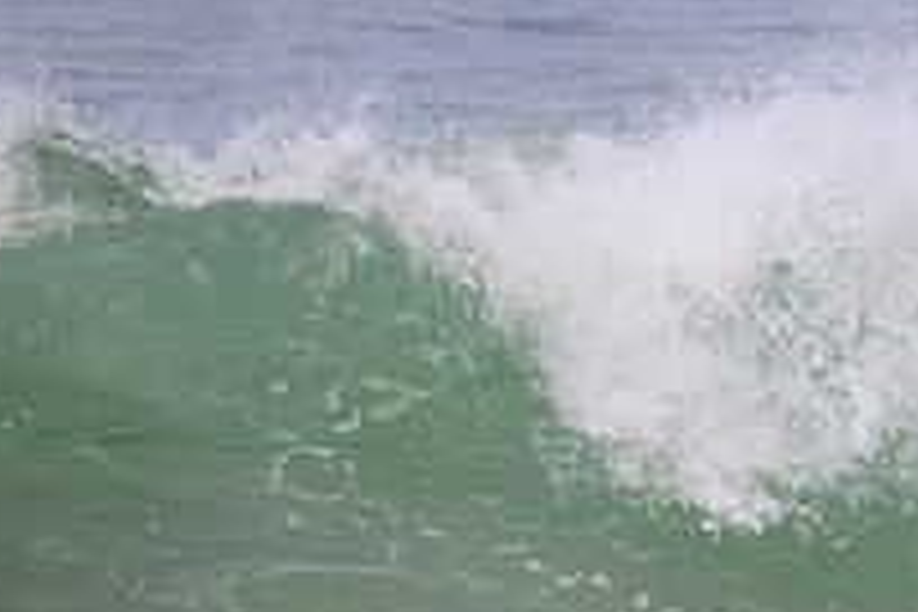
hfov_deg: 0.9
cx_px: 1089
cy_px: 650
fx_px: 58059
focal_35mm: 2277
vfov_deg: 0.6
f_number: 11
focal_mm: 800
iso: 900
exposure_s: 1/2000
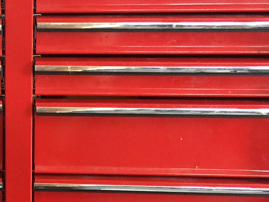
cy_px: 97
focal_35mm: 86
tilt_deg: -15.7
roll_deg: -0.1
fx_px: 669
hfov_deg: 21.3
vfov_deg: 17.2
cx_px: -48
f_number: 2.2
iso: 100
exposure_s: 1/15
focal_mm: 4.15
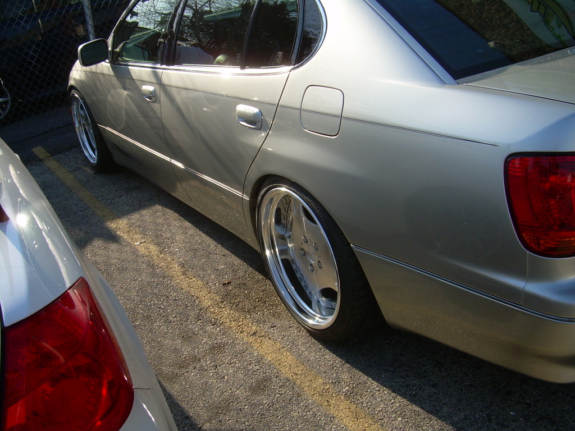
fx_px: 631
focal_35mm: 38
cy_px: 216
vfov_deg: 37.7
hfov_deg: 49.0
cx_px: 288
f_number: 2.8
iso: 50
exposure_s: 1/648
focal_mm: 6.3
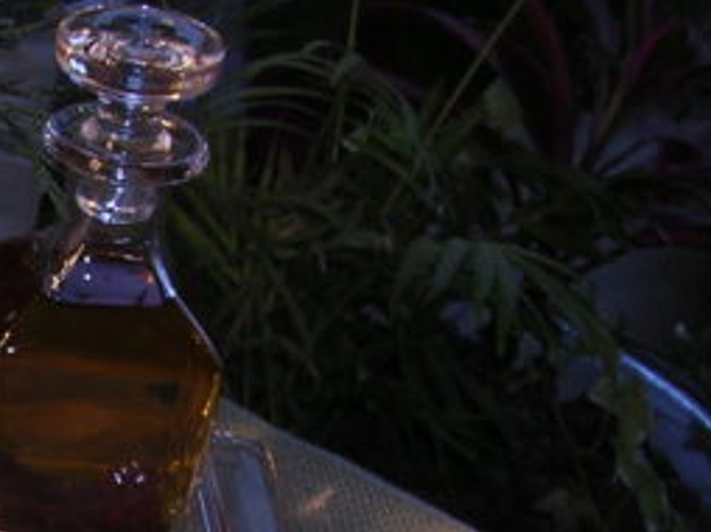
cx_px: -283
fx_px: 2360
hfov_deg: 16.0
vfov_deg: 12.6
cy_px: 599
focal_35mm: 115
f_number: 2.8
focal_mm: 5.8
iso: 100
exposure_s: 1/30
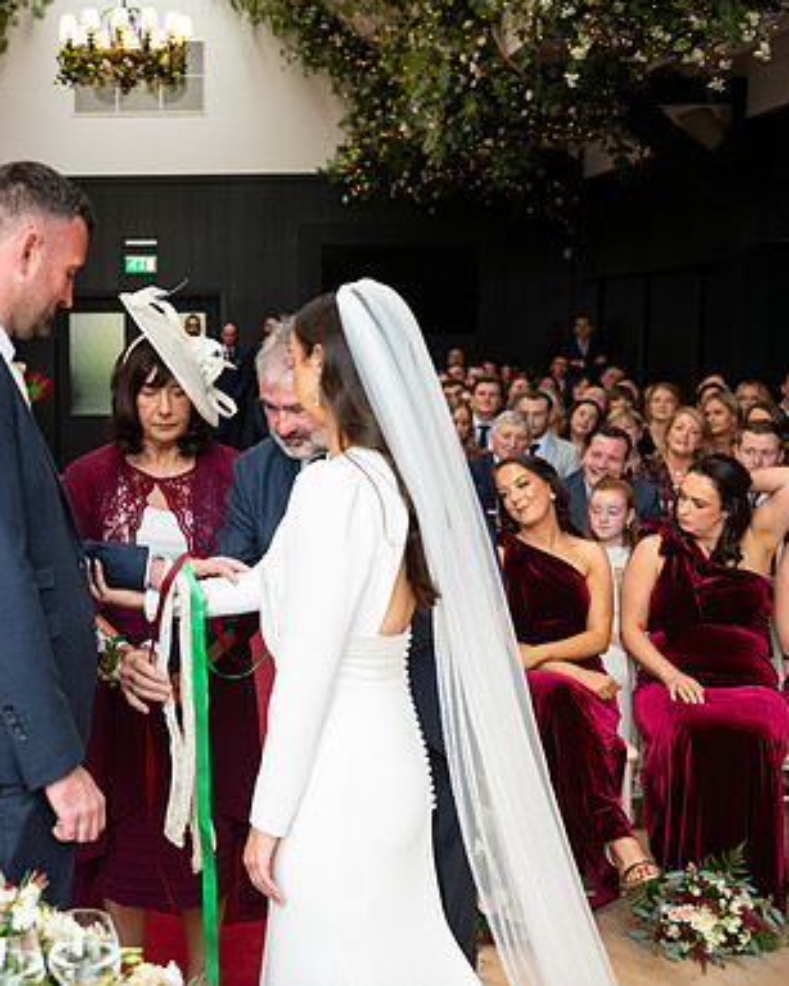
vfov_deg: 36.7
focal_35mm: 51
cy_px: 492
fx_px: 1489
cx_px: 100
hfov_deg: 28.7
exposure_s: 1/160
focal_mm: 36
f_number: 3.5
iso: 640
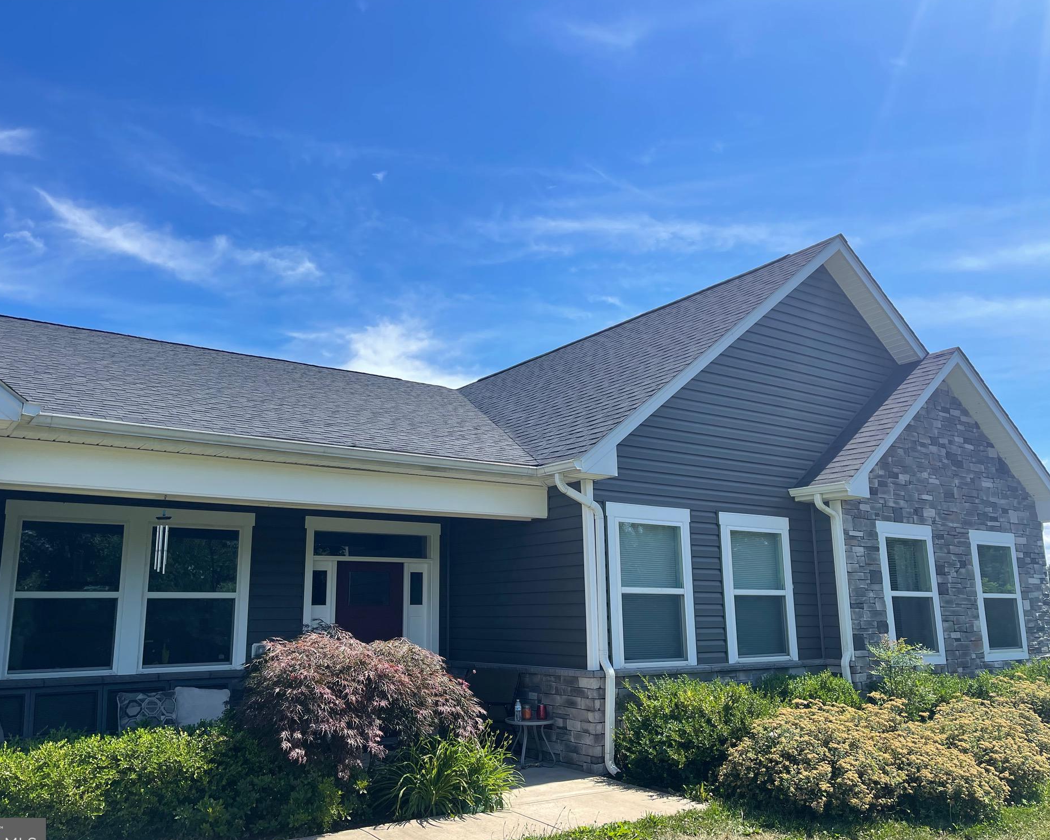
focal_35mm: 27
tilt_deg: +10.3
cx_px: 485
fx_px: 839
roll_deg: +1.3
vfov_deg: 53.2
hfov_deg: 64.0
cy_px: 429
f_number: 1.6
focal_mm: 5.1
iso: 32
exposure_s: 1/2786
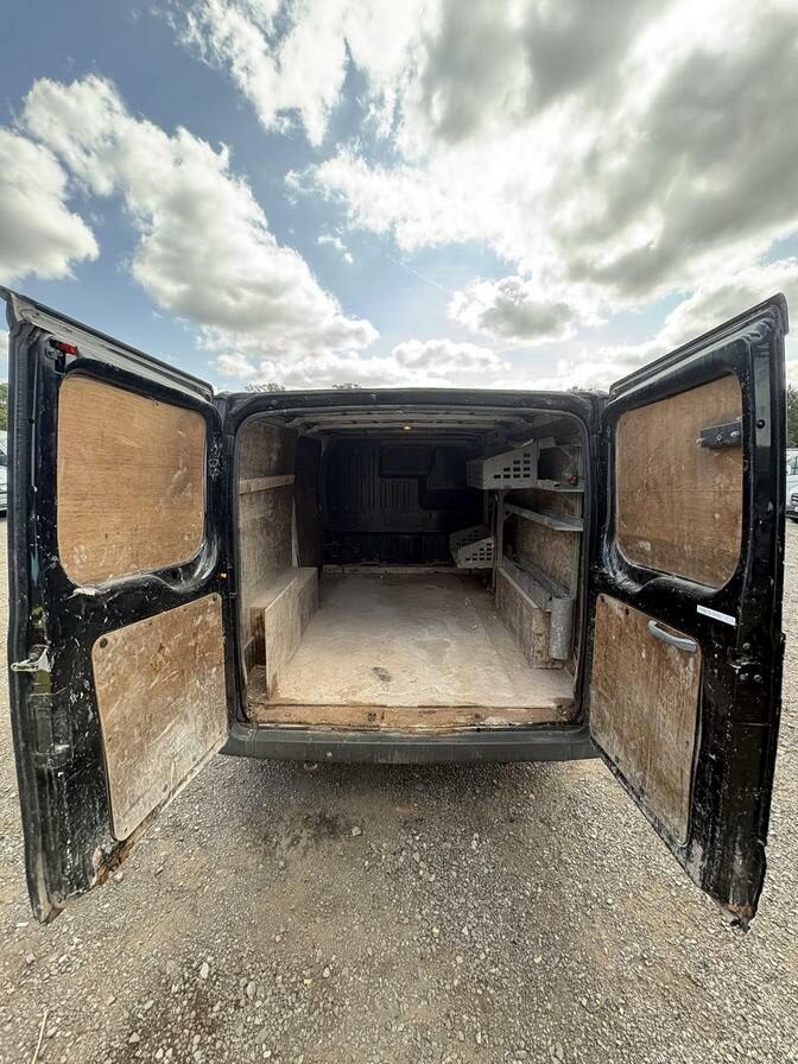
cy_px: 532
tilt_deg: +0.2
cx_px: 399
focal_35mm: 14
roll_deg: -0.7
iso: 40
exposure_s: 1/226
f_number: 2.2
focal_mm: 2.22
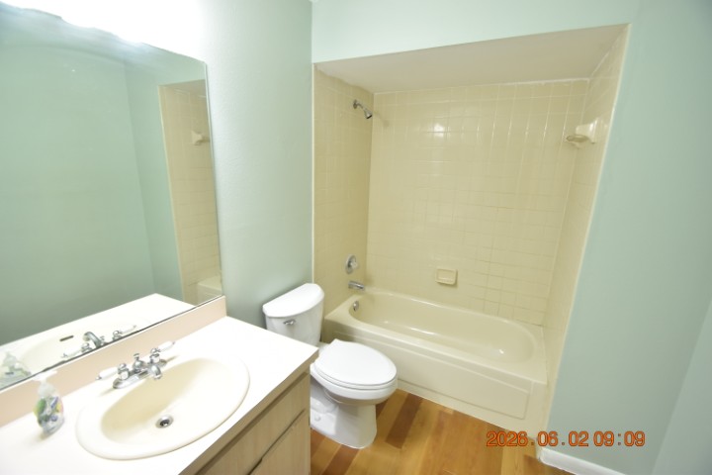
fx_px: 297
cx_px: 356
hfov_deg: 100.4
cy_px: 238
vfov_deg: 77.3
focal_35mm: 15
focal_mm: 10
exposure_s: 1/45
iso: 800
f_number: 3.5
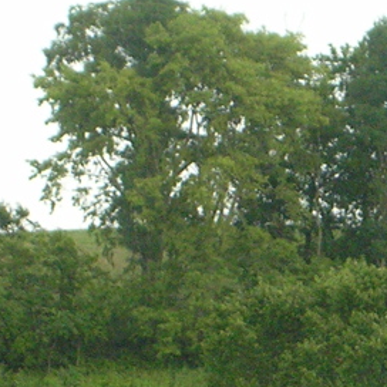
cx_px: 394
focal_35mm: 382
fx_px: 4832
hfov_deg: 4.6
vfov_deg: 4.6
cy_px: 390
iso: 200
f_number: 4.9
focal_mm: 17.4
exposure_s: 1/278
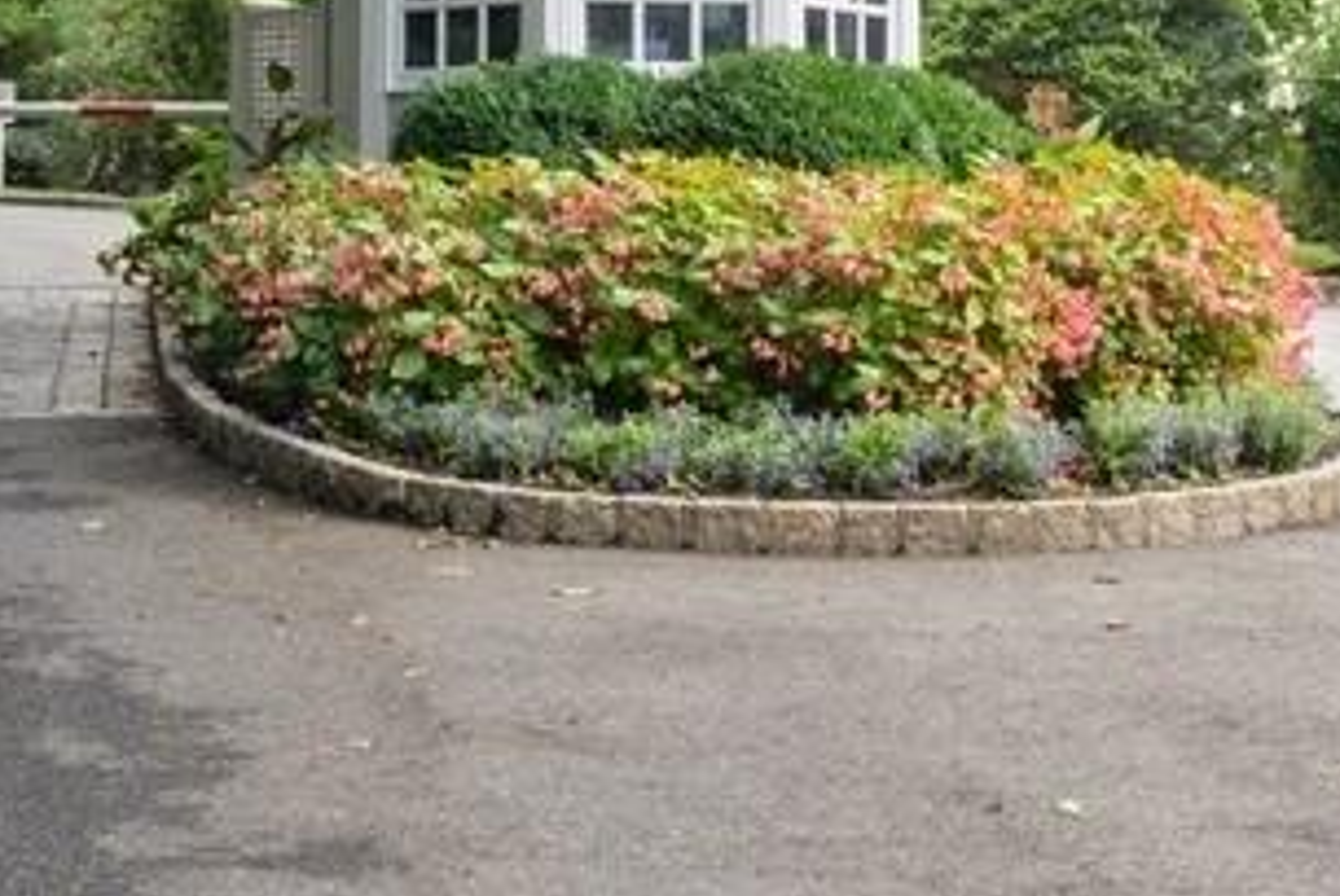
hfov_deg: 19.8
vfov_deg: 13.0
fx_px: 3837
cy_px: -171
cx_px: 690
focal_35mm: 103
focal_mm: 35
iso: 200
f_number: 9
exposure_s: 1/40
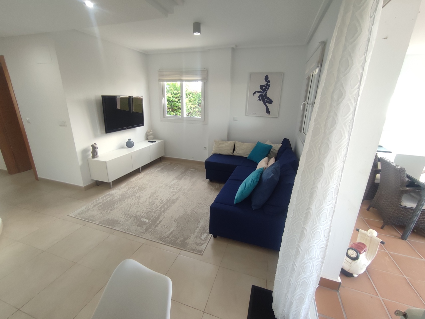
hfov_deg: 94.5
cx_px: 212
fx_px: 197
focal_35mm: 16
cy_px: 160
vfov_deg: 78.2
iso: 211
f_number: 2.2
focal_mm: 1.65
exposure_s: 1/100
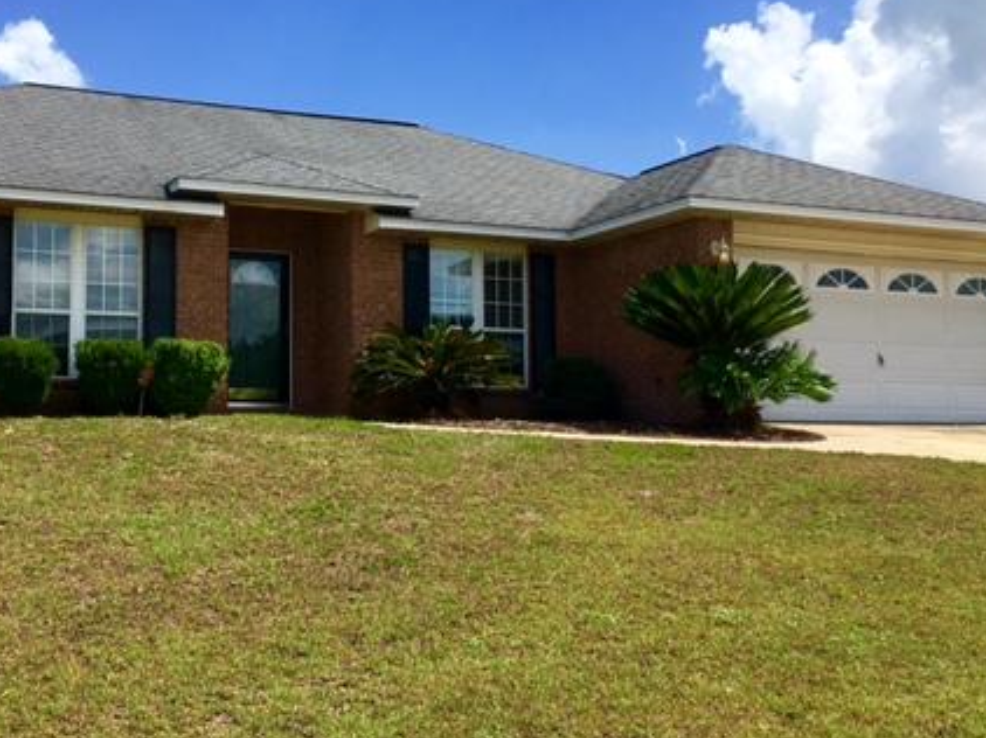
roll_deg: +0.0
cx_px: 341
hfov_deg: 42.5
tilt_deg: +3.5
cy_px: 378
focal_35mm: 44
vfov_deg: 32.8
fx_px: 1253
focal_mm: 4.15
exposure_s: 1/1672
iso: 25
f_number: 2.2
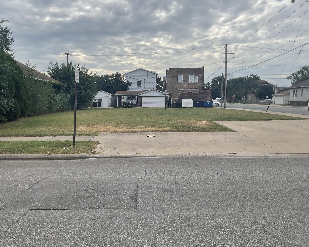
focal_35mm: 31
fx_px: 283
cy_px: 124
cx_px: 140
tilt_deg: -3.7
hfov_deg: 57.1
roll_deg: +0.6
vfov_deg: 47.1
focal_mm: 3
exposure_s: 1/1626
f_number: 1.8
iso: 16
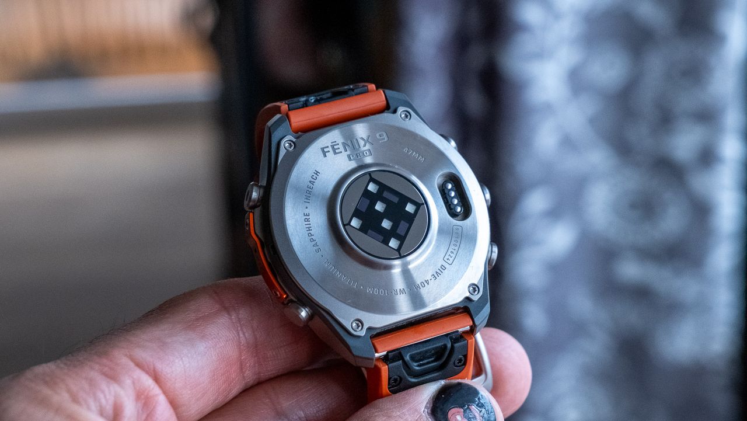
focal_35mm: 79
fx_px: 1556
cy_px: 210
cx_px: 374
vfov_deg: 15.4
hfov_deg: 27.0
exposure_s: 1/150
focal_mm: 50
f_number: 7.1
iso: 5000
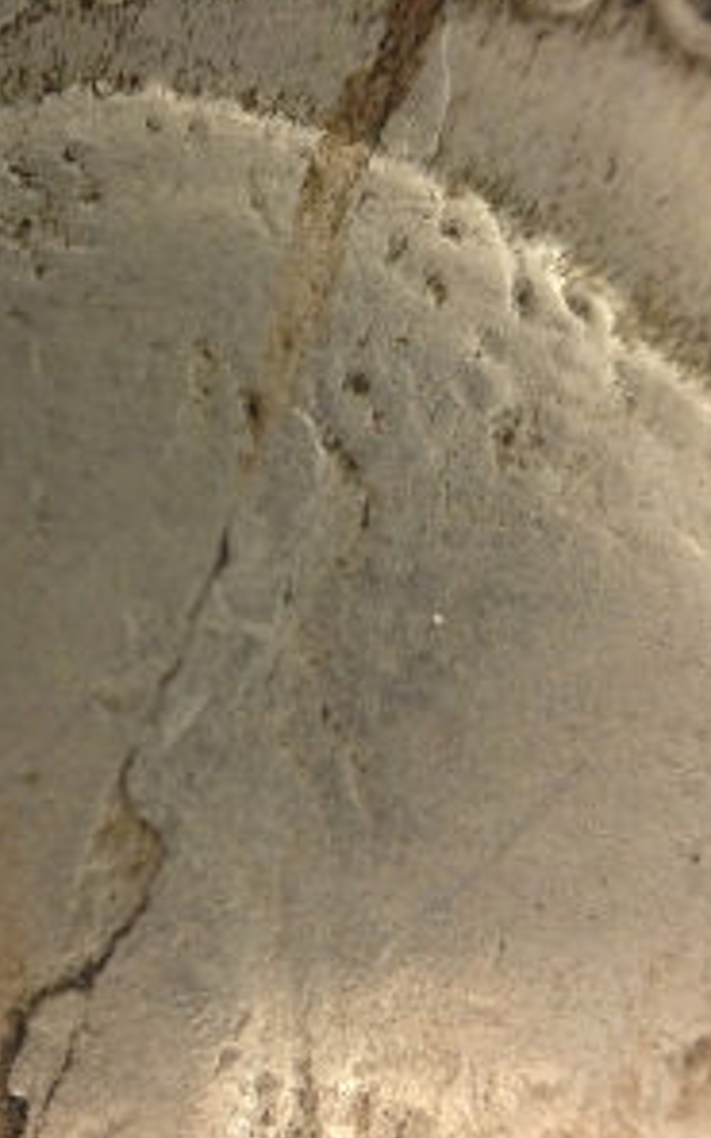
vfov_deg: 34.5
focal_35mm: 59
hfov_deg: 21.4
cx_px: 37
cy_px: 473
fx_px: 1829
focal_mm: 4.12
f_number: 2.4
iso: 200
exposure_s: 1/20
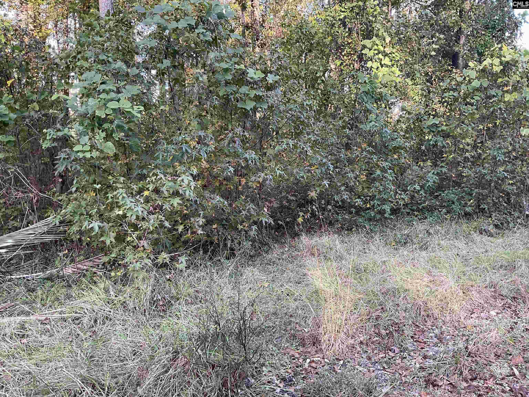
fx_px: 443
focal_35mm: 29
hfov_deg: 61.7
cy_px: 198
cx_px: 264
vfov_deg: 48.2
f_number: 1.8
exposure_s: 1/122
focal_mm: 3
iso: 50
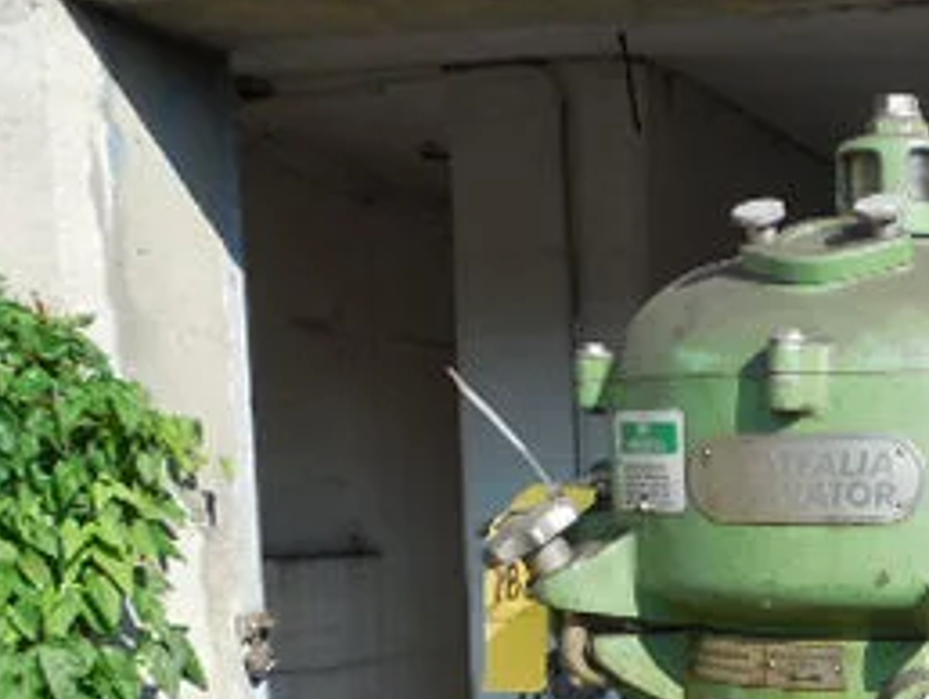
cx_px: 915
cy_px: 843
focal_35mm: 62
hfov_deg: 29.3
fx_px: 1665
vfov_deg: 21.9
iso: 125
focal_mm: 4.5
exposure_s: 1/640
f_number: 3.3
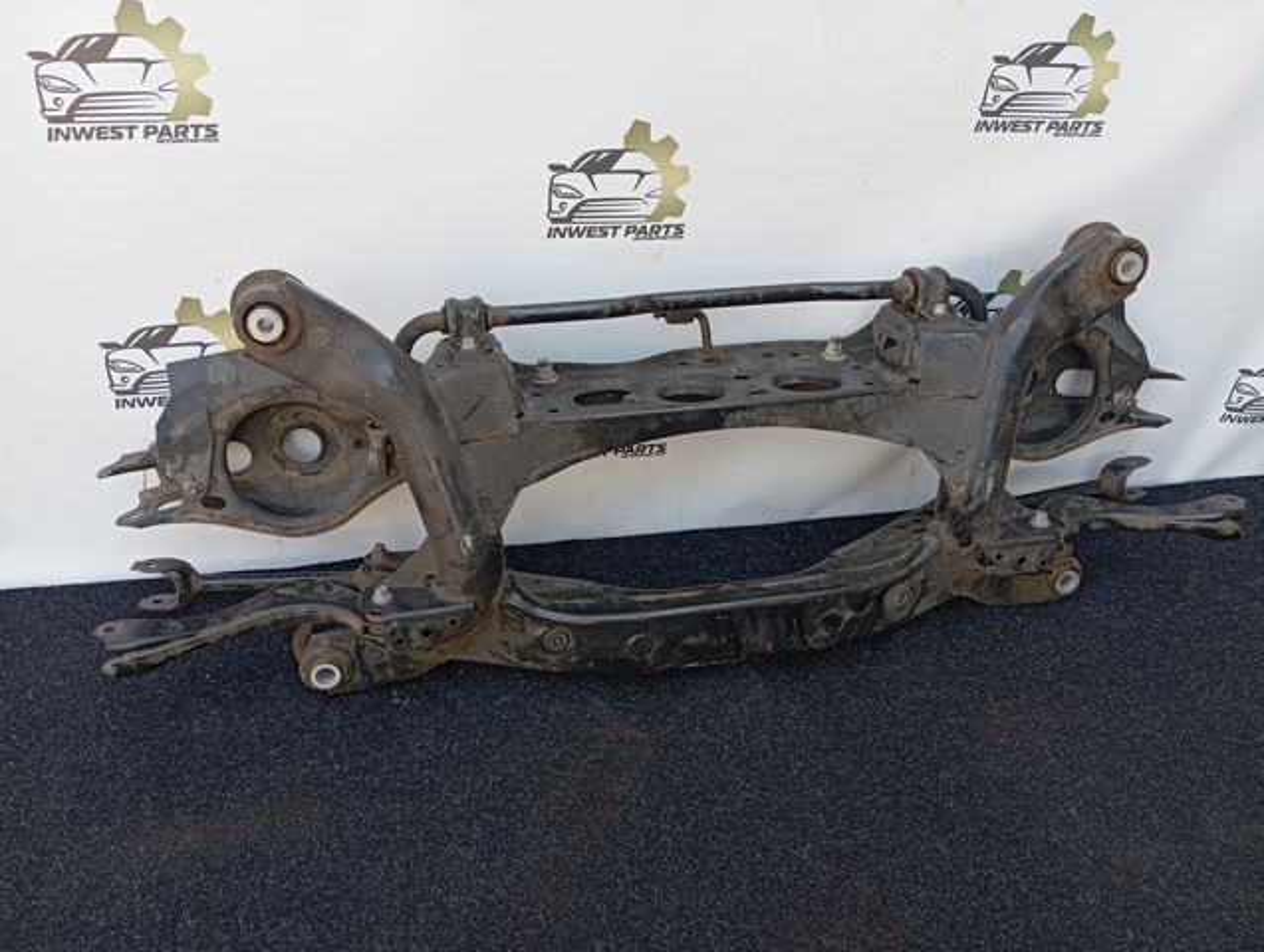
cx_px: 632
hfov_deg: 63.4
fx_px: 1024
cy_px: 476
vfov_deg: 49.9
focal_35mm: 28
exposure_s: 1/100
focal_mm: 4.22
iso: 89
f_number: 1.8
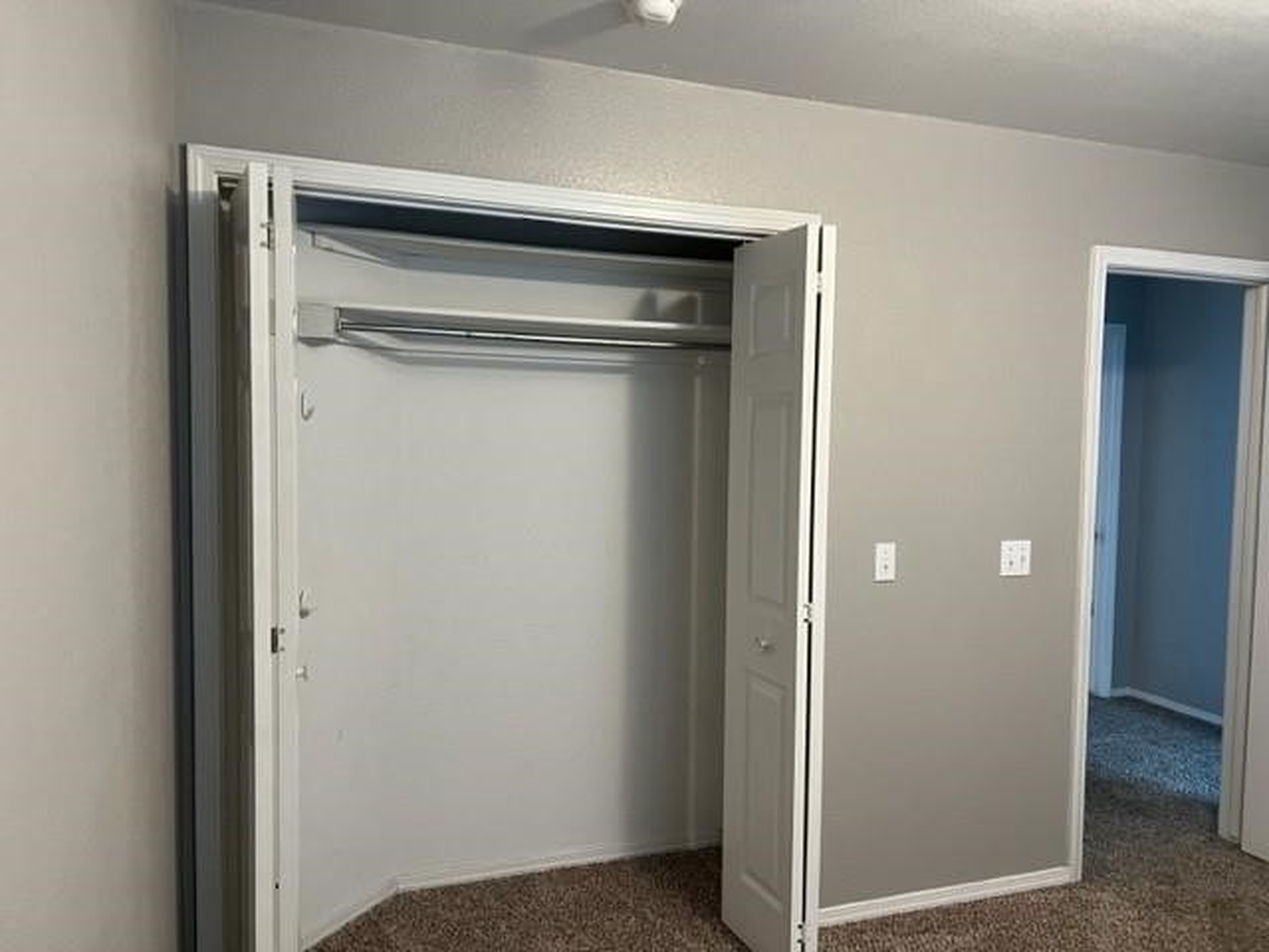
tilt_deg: -3.7
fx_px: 953
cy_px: 476
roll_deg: -0.9
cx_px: 634
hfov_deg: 67.3
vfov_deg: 53.1
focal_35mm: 26
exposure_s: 1/60
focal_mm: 5.7
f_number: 1.5
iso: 200
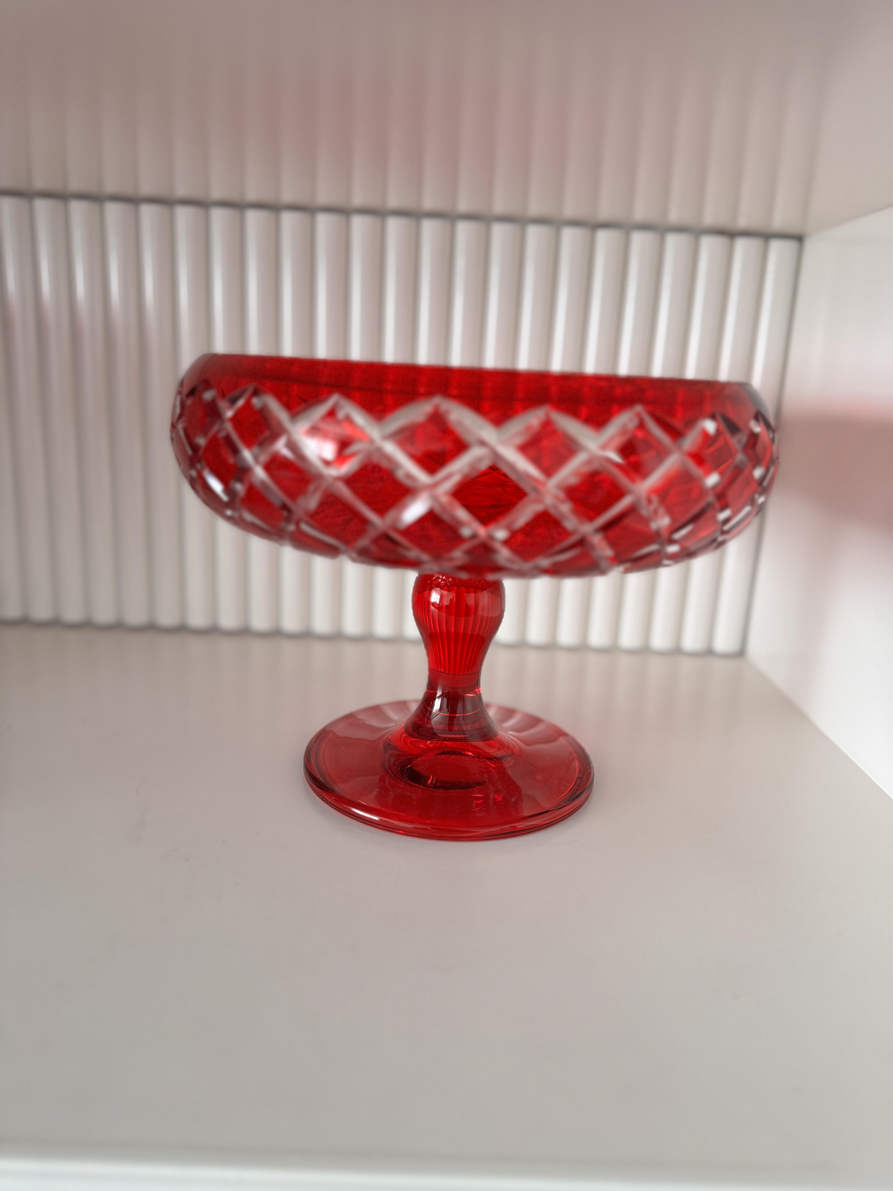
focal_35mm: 24
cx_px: 446
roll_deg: -3.5
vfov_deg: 71.6
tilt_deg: -14.6
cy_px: 596
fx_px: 826
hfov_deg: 56.8
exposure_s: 1/121
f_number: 1.78
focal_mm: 6.76
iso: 160
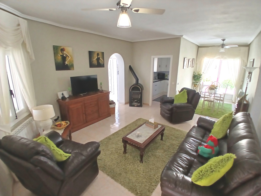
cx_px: 130
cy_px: 98
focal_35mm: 17
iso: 80
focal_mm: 1.4
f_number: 2.2
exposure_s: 1/50
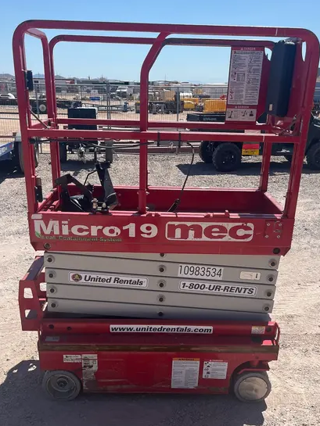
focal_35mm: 35
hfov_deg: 40.7
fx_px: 431
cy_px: 272
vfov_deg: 51.9
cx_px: 164
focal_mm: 5.1
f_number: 1.6
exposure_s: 1/3745
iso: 50
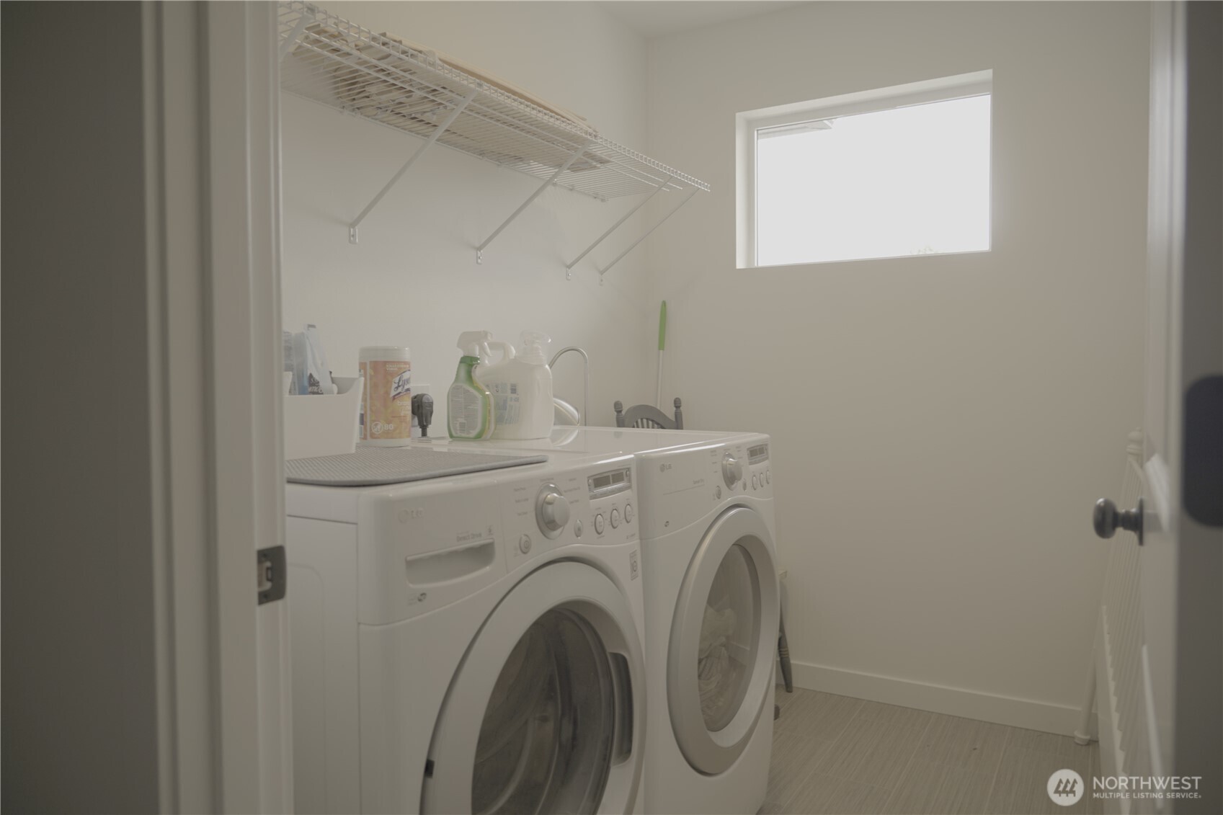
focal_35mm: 24
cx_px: 612
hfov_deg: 73.7
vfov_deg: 53.1
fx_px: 815
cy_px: 408
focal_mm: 24
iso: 800
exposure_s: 1/30
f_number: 4
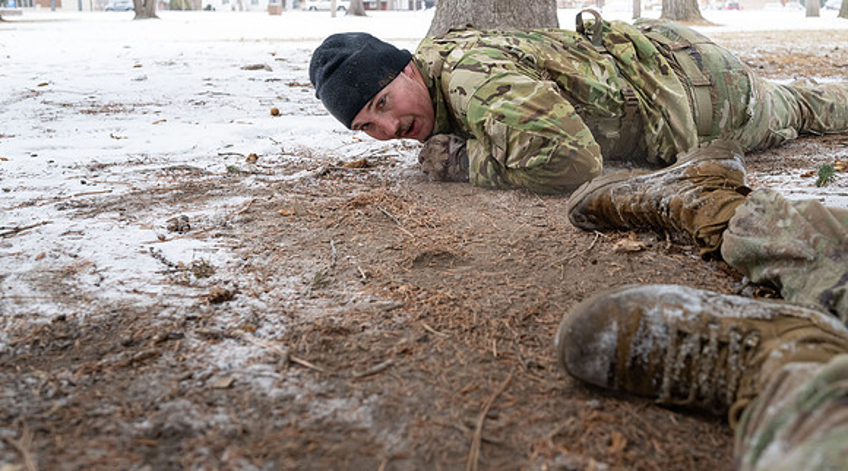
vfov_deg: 31.0
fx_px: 837
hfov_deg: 53.4
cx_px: 502
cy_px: 136
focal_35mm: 37
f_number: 4
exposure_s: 1/800
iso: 1250
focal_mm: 30
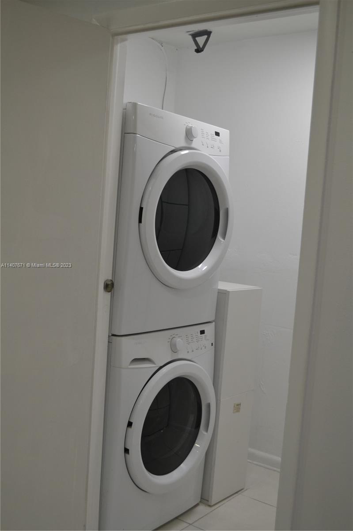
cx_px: 176
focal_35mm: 39
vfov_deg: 49.6
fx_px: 574
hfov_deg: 34.2
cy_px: 266
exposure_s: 1/80
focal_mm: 26
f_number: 4.5
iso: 400
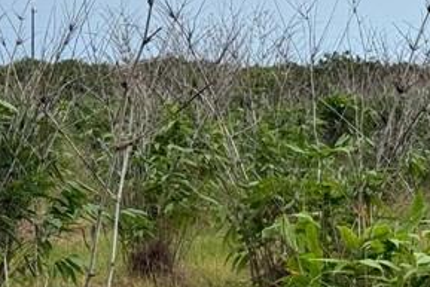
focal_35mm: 177
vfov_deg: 7.8
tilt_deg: -1.8
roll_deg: -0.4
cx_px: -10
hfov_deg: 11.5
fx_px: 2115
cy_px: 158
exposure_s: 1/4878
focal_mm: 6.76
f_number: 1.78
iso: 80
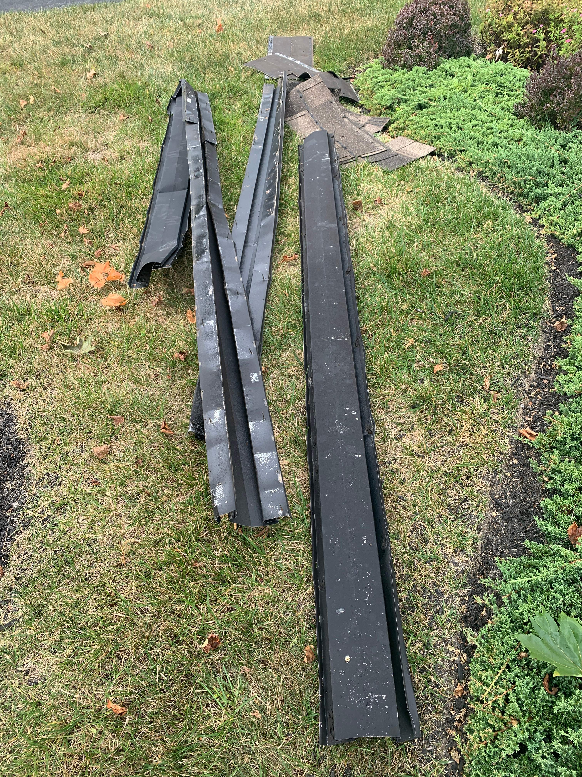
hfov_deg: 53.1
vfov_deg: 67.3
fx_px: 583
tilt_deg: -48.6
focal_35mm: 26
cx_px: 291
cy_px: 388
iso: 25
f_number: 1.8
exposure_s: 1/446
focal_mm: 4.25
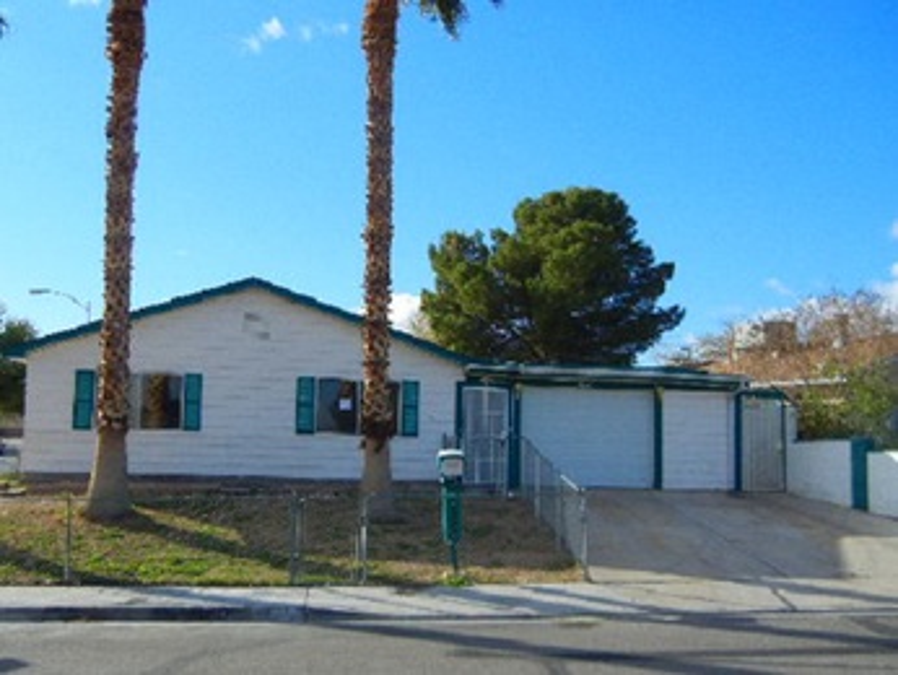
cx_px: 449
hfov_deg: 59.9
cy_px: 338
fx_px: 779
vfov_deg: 46.8
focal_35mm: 30
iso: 160
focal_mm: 5.4
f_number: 7
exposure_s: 1/430
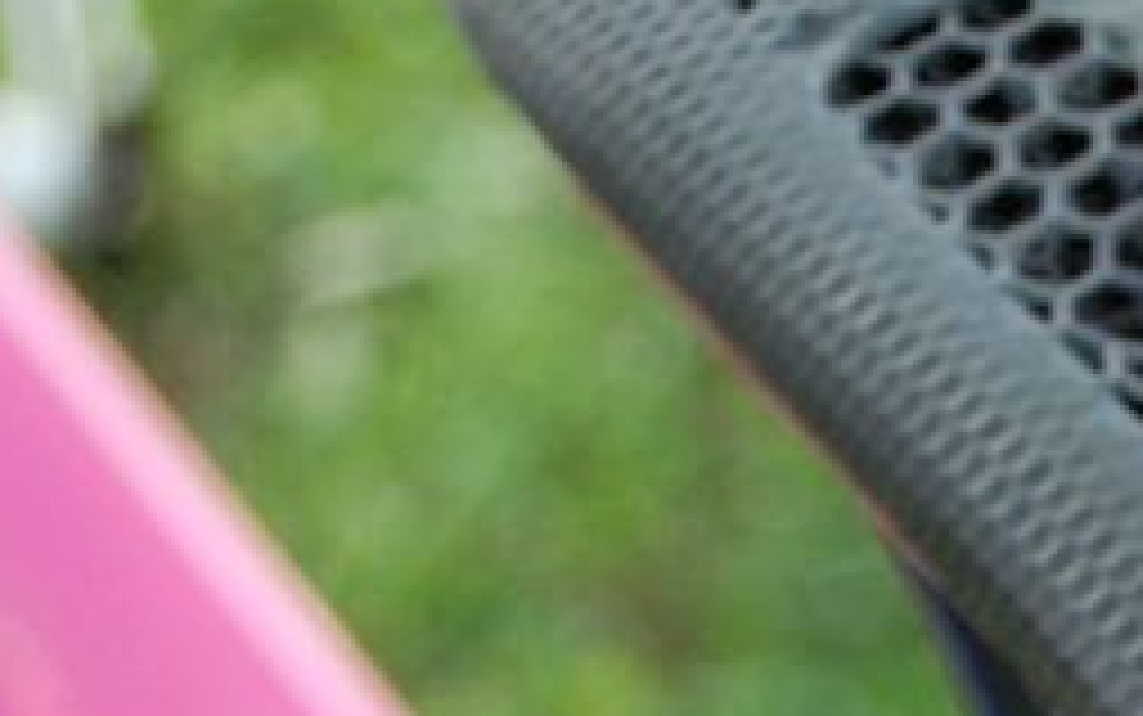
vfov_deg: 6.4
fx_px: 6264
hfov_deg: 9.9
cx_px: 2030
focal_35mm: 201
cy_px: 1268
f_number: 4.2
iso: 400
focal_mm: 26
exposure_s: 1/60
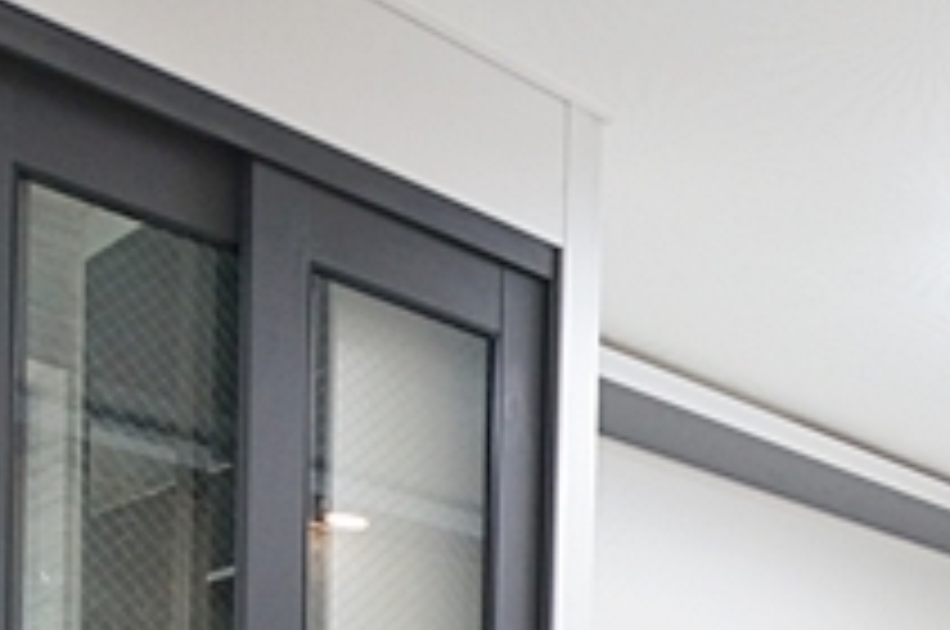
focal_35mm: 57
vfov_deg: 20.6
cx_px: 982
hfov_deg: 32.0
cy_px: 918
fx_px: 1502
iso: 800
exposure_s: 1/60
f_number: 5
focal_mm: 10
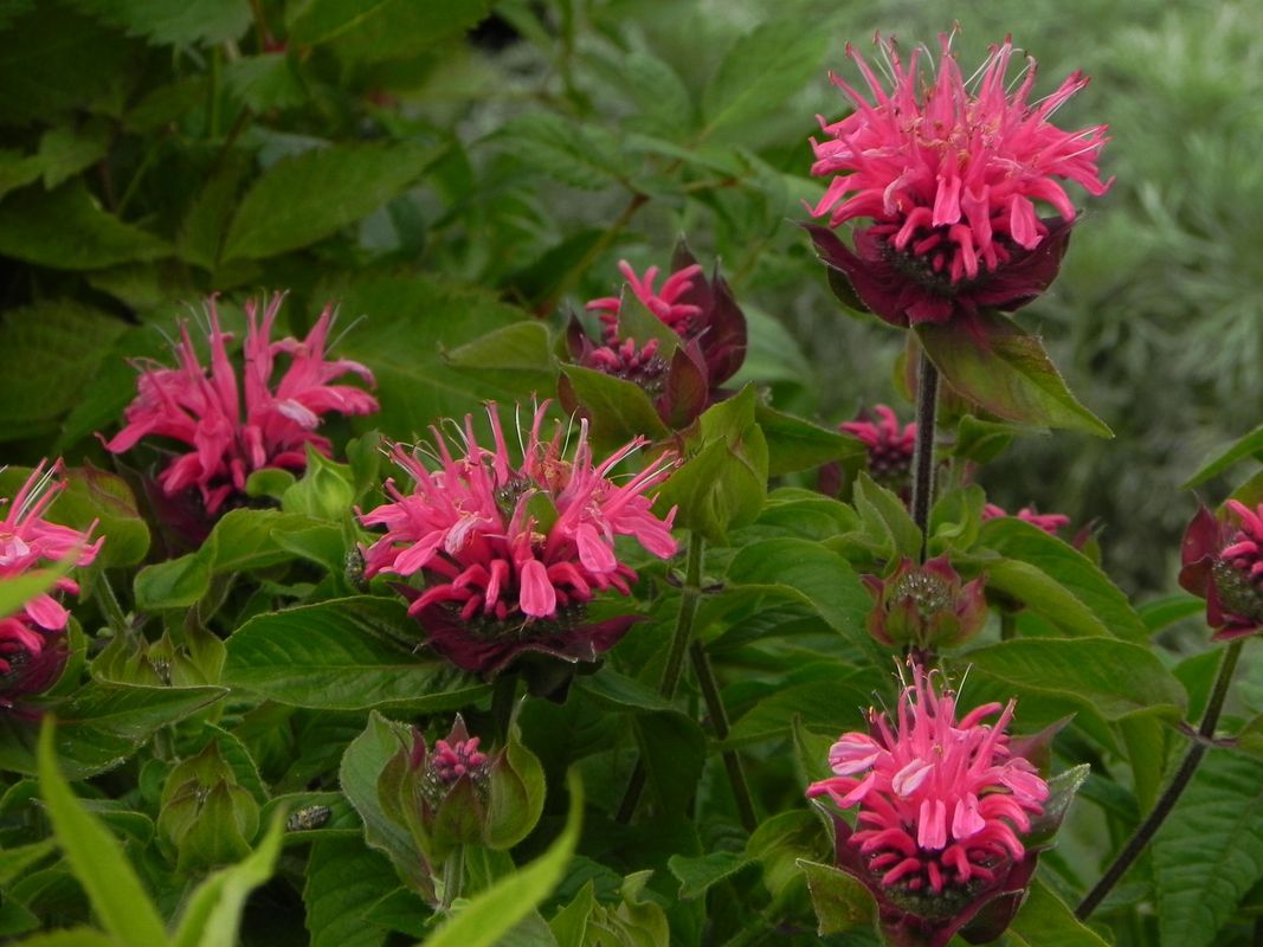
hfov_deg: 5.9
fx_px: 12294
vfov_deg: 4.4
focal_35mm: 337
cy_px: 474
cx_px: 632
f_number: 5.6
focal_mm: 59.9
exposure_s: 1/400
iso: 160
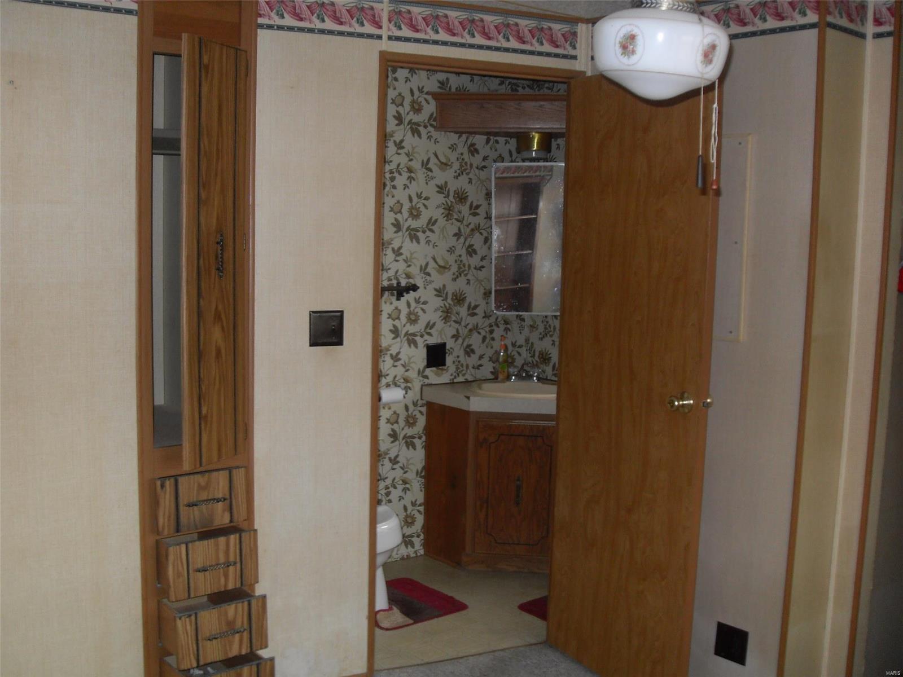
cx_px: 452
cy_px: 338
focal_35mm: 37
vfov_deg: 38.7
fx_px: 965
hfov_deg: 50.1
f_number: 2.8
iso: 100
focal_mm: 6.3
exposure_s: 1/45
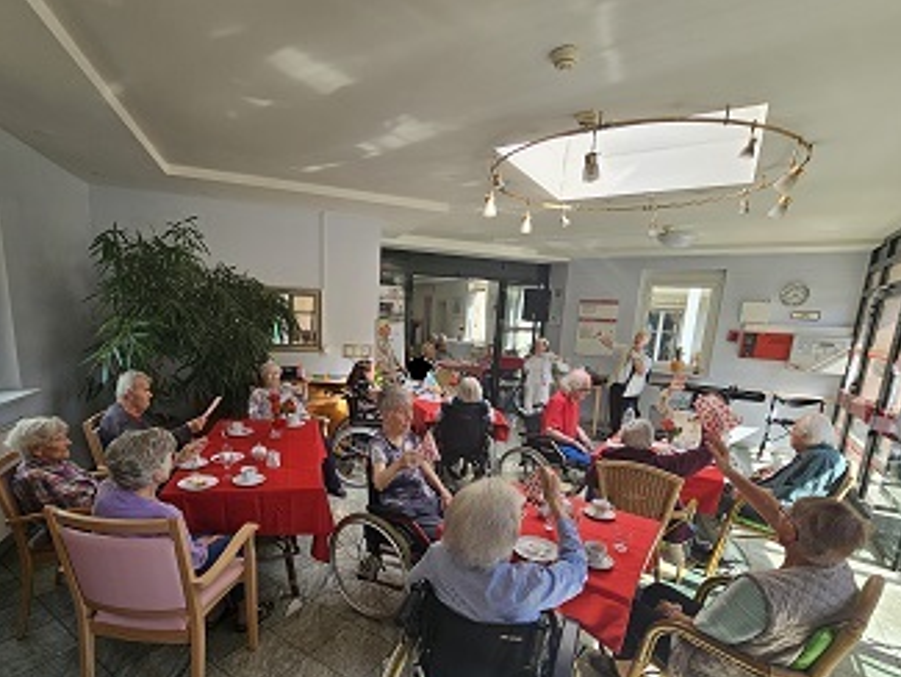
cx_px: 419
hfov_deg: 94.3
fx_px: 417
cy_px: 413
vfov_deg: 77.1
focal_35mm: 16
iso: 50
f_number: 2.2
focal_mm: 2.2
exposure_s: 1/171
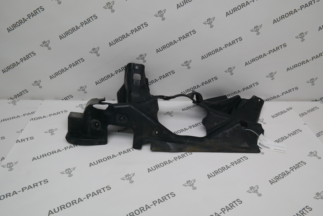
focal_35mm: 27
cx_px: 162
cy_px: 108
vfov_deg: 47.9
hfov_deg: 67.4
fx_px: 242
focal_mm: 18
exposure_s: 1/40
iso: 200
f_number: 8
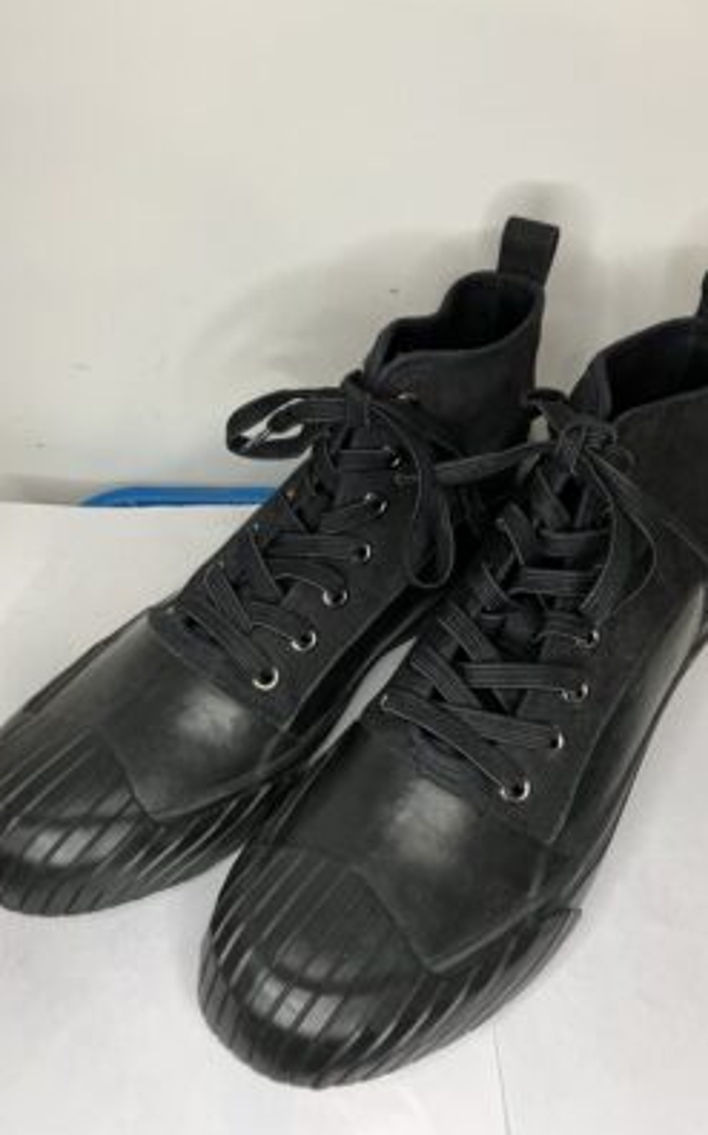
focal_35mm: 30
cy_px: 565
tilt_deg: -45.8
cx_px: 361
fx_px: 928
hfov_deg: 41.8
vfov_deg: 62.9
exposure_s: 1/50
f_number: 1.8
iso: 80
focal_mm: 3.99
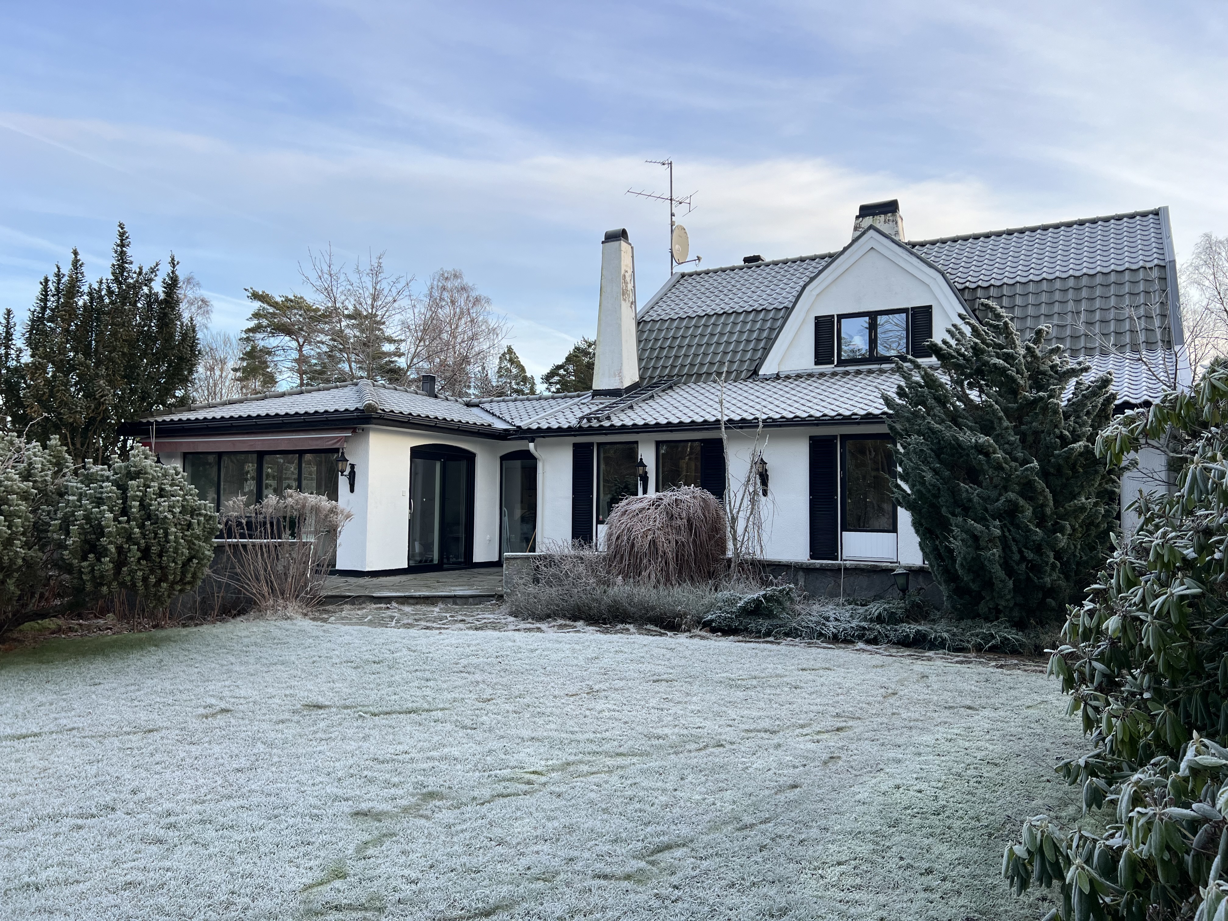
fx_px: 922
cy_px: 460
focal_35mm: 26
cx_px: 614
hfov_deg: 67.3
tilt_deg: +3.4
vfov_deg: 53.1
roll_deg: -0.1
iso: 50
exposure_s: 1/786
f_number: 1.5
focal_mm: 5.7
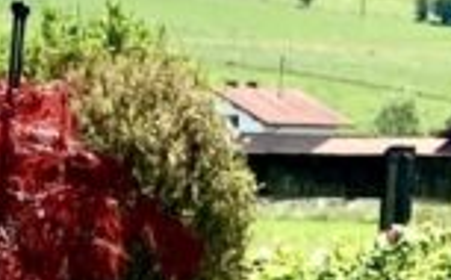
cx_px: 351
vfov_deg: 6.2
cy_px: 722
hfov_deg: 10.5
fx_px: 2441
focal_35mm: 199
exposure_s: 1/2088
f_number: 1.8
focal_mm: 3.99
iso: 20
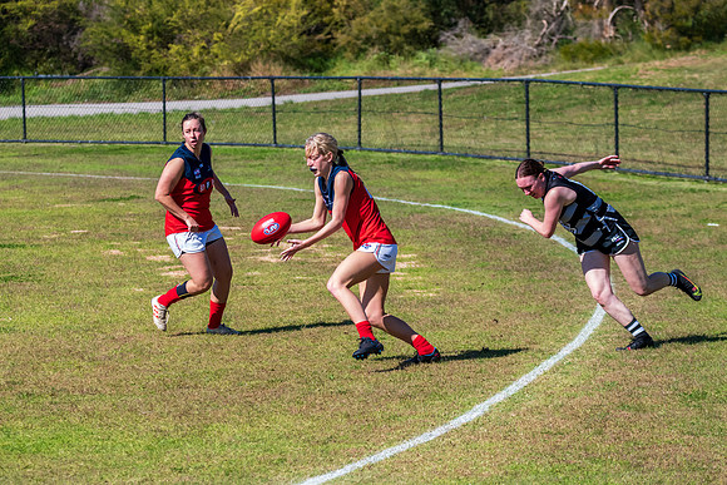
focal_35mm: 219
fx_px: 4420
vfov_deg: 6.3
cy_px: 254
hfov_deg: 9.4
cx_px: 293
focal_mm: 150
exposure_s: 1/2000
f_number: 7.1
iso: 800
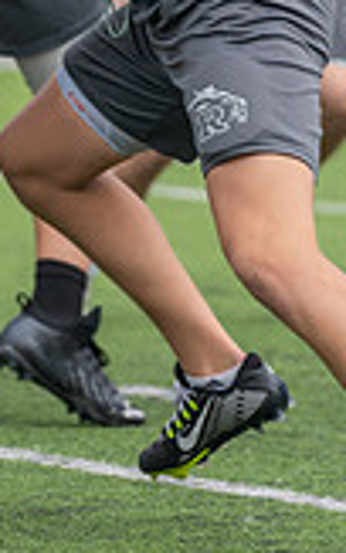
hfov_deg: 1.8
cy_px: 19
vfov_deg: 2.9
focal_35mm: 725
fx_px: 10929
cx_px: -217
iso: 250
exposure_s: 1/1250
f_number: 4
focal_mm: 200
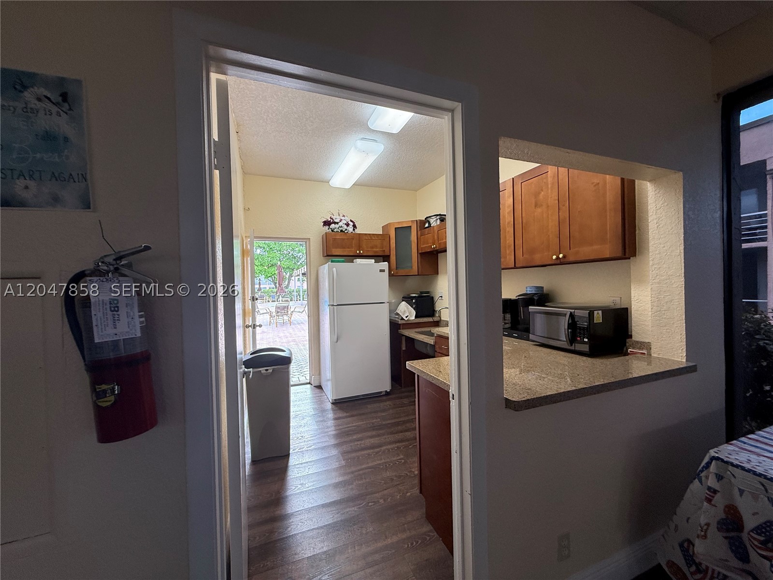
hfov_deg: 102.1
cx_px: 386
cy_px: 290
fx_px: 313
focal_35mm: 14
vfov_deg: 85.7
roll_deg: +1.4
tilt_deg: -0.8
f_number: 2.2
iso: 125
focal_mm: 2.22
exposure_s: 1/120
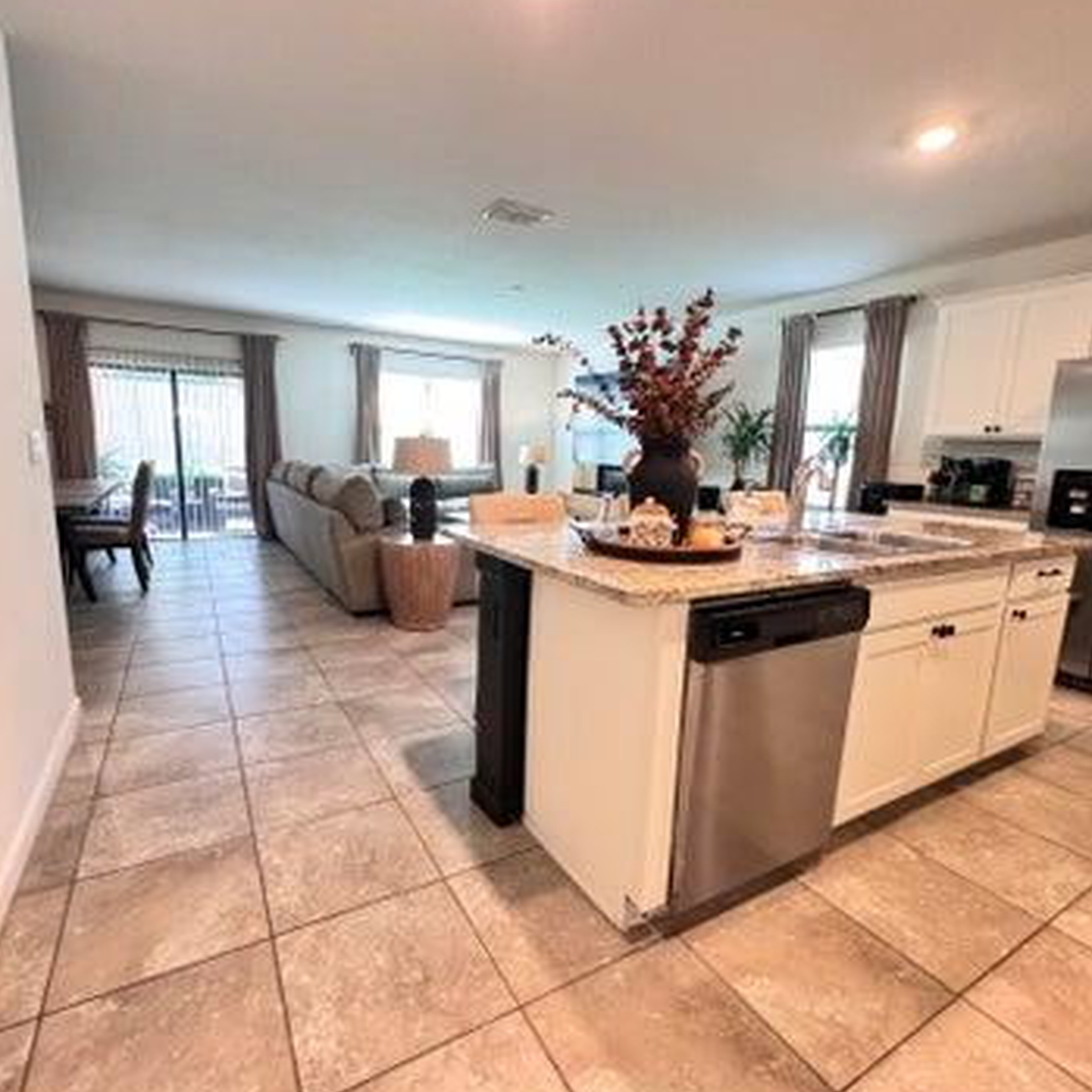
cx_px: 532
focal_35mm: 17
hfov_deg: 84.0
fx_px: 607
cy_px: 560
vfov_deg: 84.0
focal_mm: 2.22
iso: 640
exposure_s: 1/60
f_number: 2.2
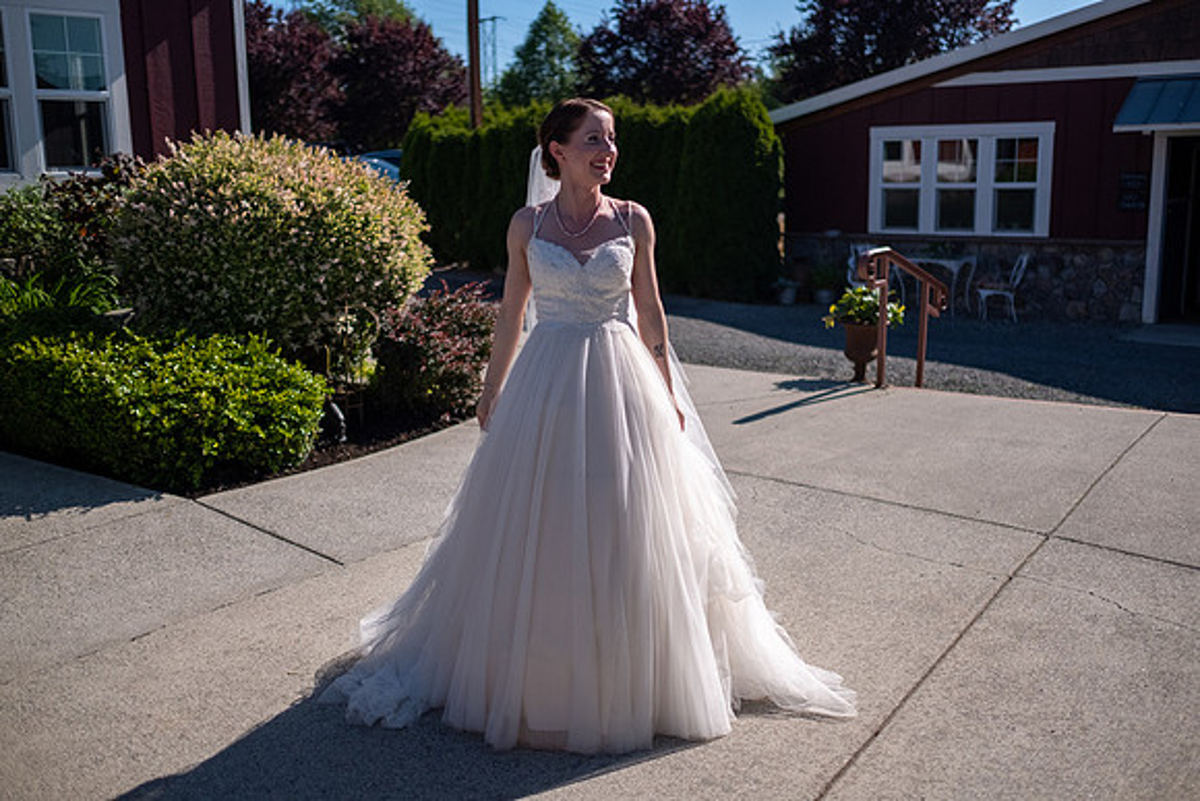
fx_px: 1167
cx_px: 600
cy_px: 400
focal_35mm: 35
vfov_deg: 37.9
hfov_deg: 54.4
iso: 400
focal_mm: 23
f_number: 1.4
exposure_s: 1/25000
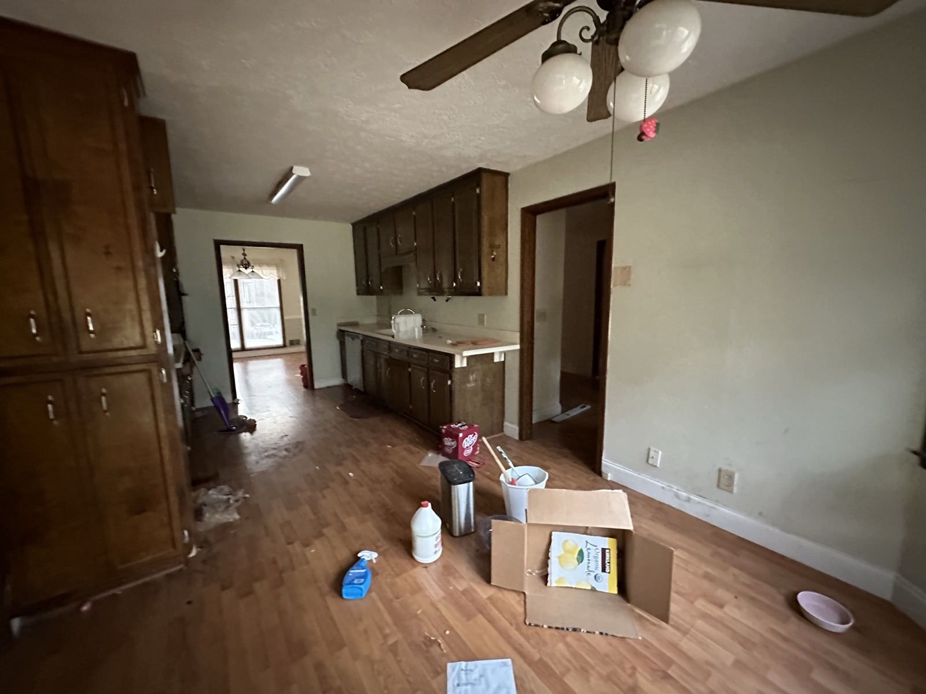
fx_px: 375
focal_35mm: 14
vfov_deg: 85.7
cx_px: 463
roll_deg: -0.1
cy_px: 347
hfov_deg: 102.1
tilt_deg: -7.7
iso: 1250
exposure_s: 1/41
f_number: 2.2
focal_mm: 2.22
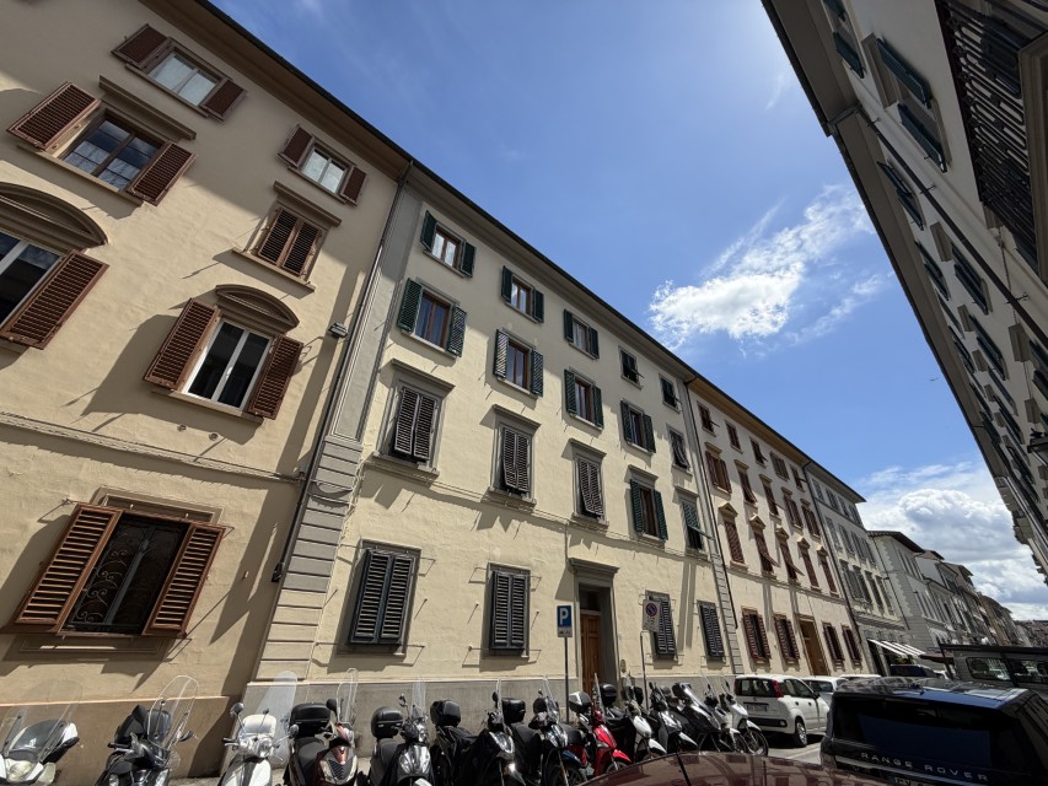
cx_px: 524
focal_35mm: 14
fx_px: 424
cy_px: 393
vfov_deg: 85.7
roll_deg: -2.4
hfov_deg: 102.1
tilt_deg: +31.4
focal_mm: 2.22
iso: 20
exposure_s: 1/1339
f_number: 2.2
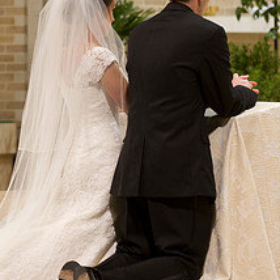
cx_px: 130
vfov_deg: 6.6
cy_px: 153
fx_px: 2443
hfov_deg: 6.6
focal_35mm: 267
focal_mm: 116
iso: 1600
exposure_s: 1/40
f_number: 2.8
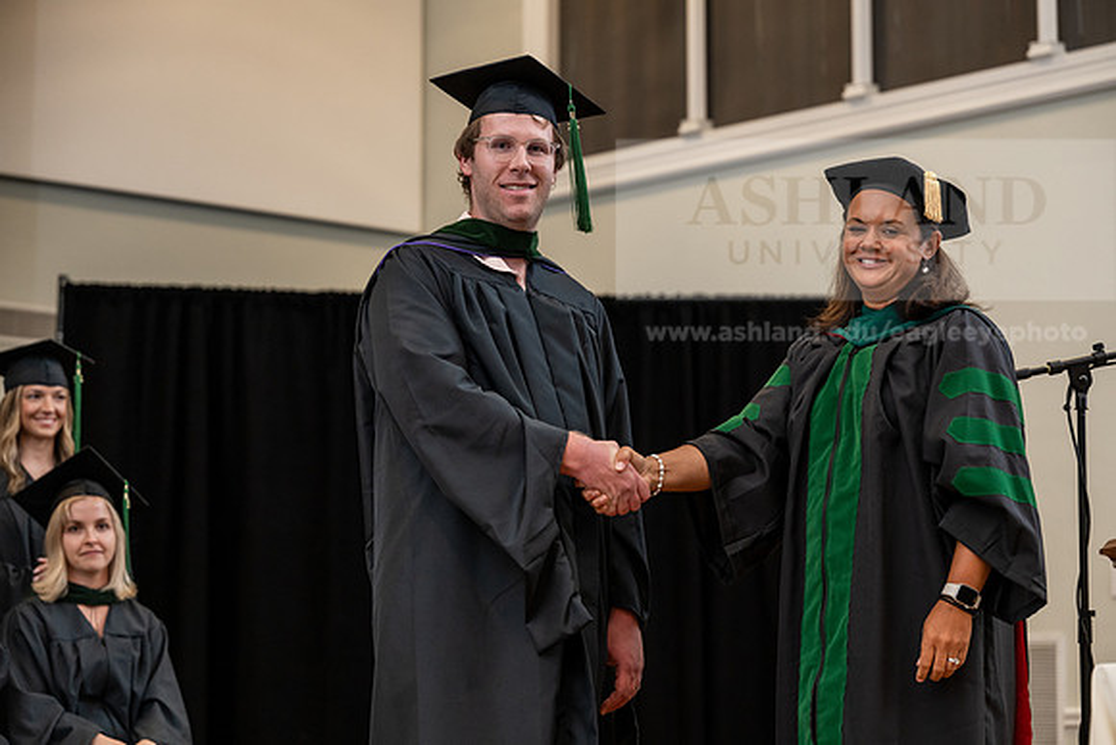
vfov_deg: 15.2
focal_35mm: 90
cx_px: 558
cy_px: 372
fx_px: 2791
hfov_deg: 22.6
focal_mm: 90
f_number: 3.5
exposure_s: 1/200
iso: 1600
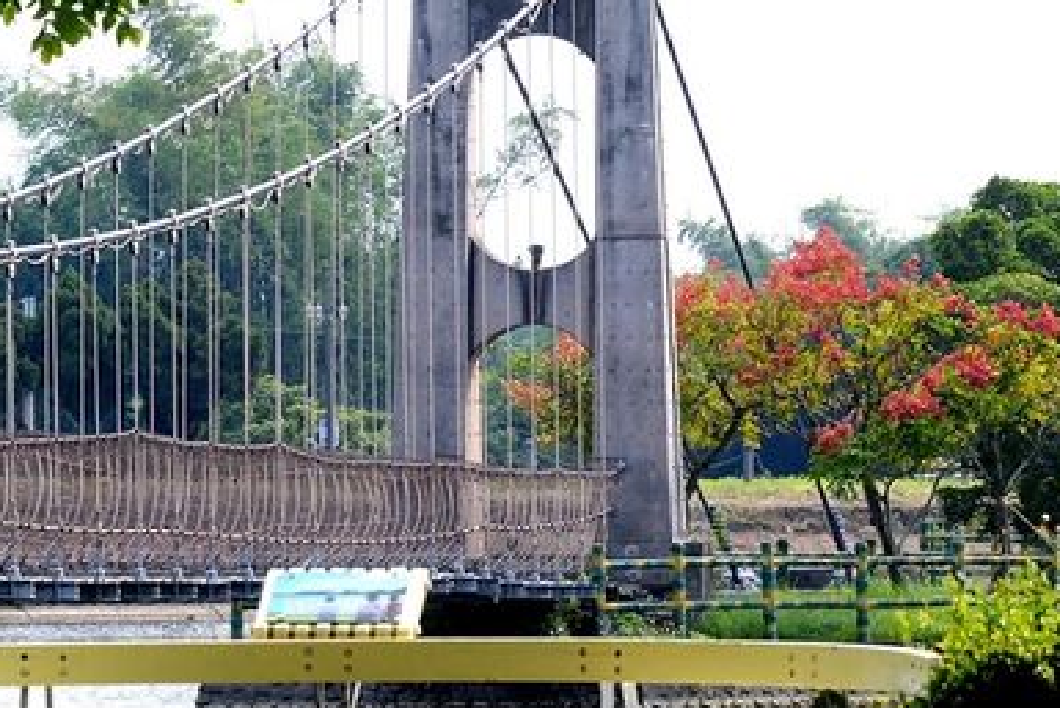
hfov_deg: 7.6
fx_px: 7982
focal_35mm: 271
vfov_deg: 5.1
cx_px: 537
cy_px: 303
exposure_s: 1/500
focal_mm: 145
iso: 1000
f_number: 11
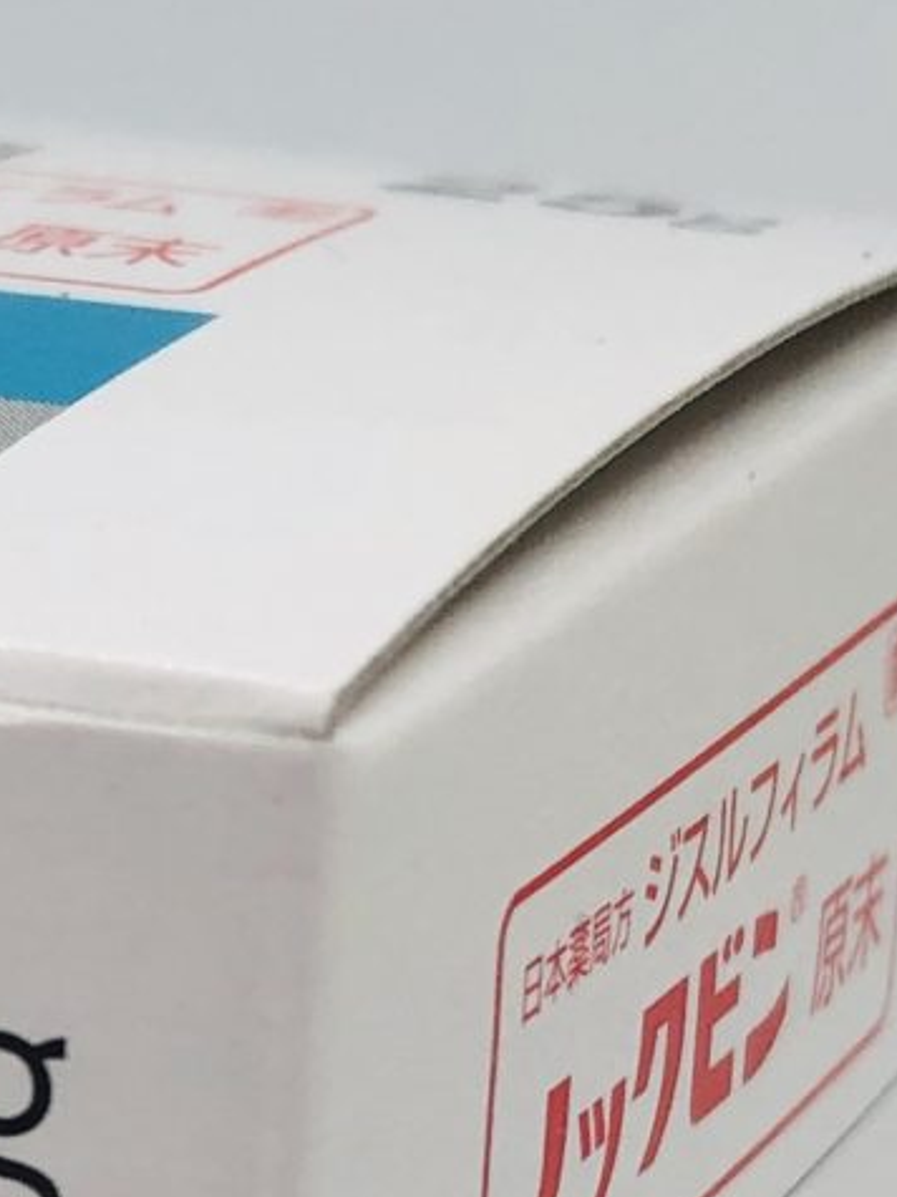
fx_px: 5219
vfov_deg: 12.5
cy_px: 1721
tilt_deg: -28.2
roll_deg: -0.2
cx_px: -272
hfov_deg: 9.6
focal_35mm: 151
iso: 20
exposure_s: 1/122
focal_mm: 3.99
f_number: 1.8
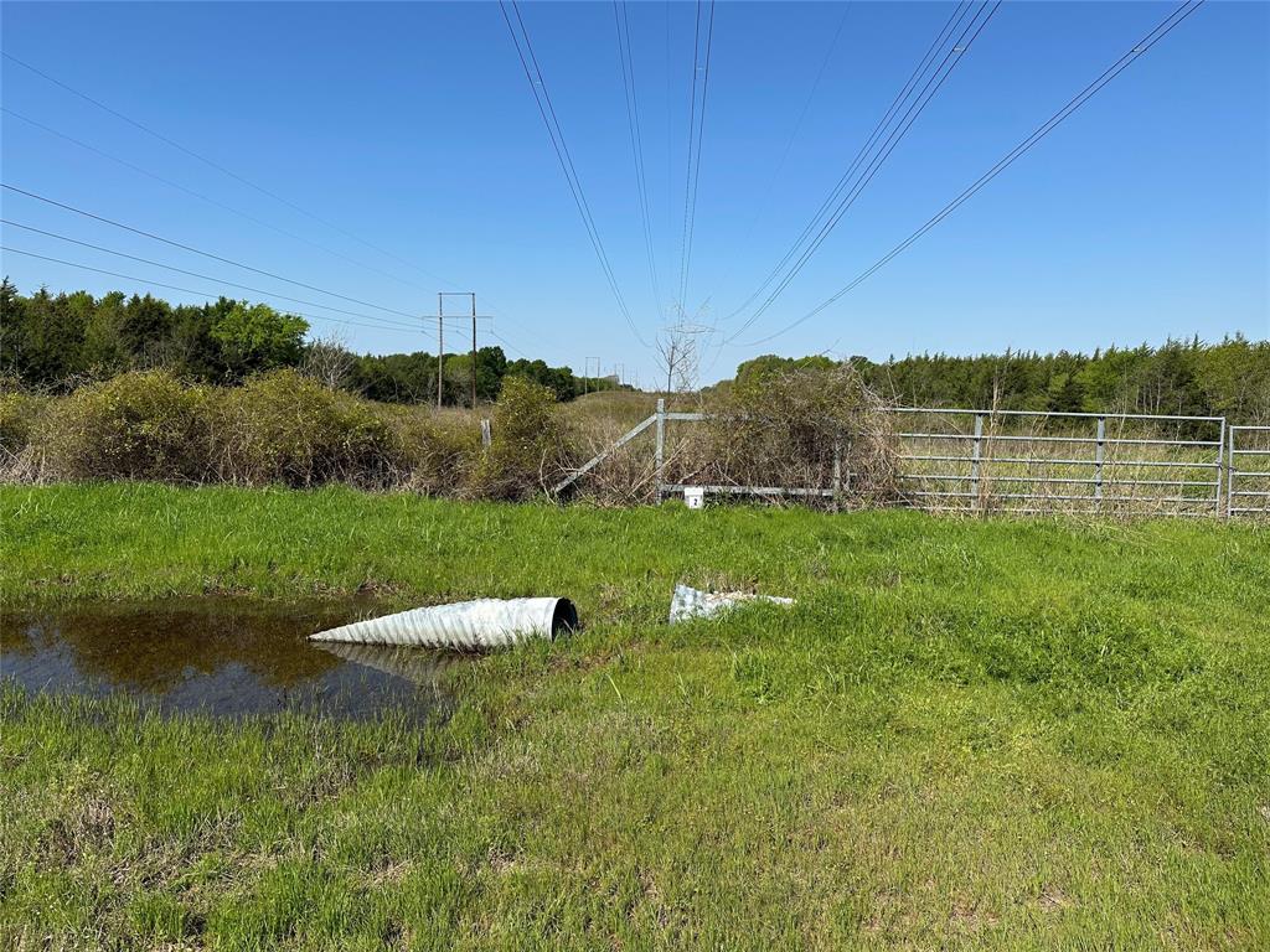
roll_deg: -0.7
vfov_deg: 56.8
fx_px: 881
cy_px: 476
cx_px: 635
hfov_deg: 71.6
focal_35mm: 24
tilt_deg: -4.7
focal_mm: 6.86
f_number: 1.78
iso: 80
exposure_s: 1/5263
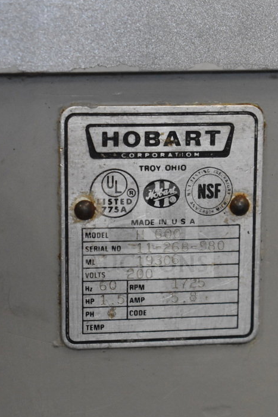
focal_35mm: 108
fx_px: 1247
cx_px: 146
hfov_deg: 12.7
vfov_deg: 19.0
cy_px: 231
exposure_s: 1/200
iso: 6400
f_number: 7.1
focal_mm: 55
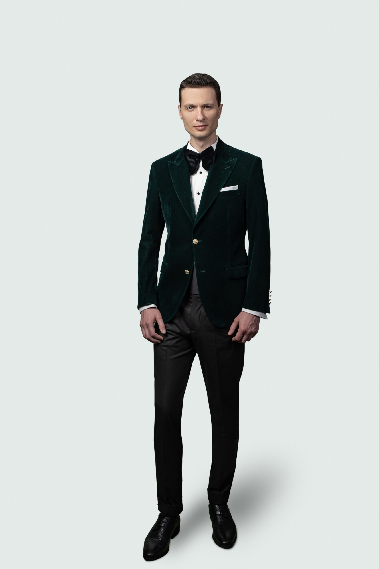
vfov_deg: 53.1
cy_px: 284
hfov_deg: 36.9
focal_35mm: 36
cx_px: 190
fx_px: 568
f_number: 3.5
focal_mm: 24
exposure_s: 1/100
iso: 100
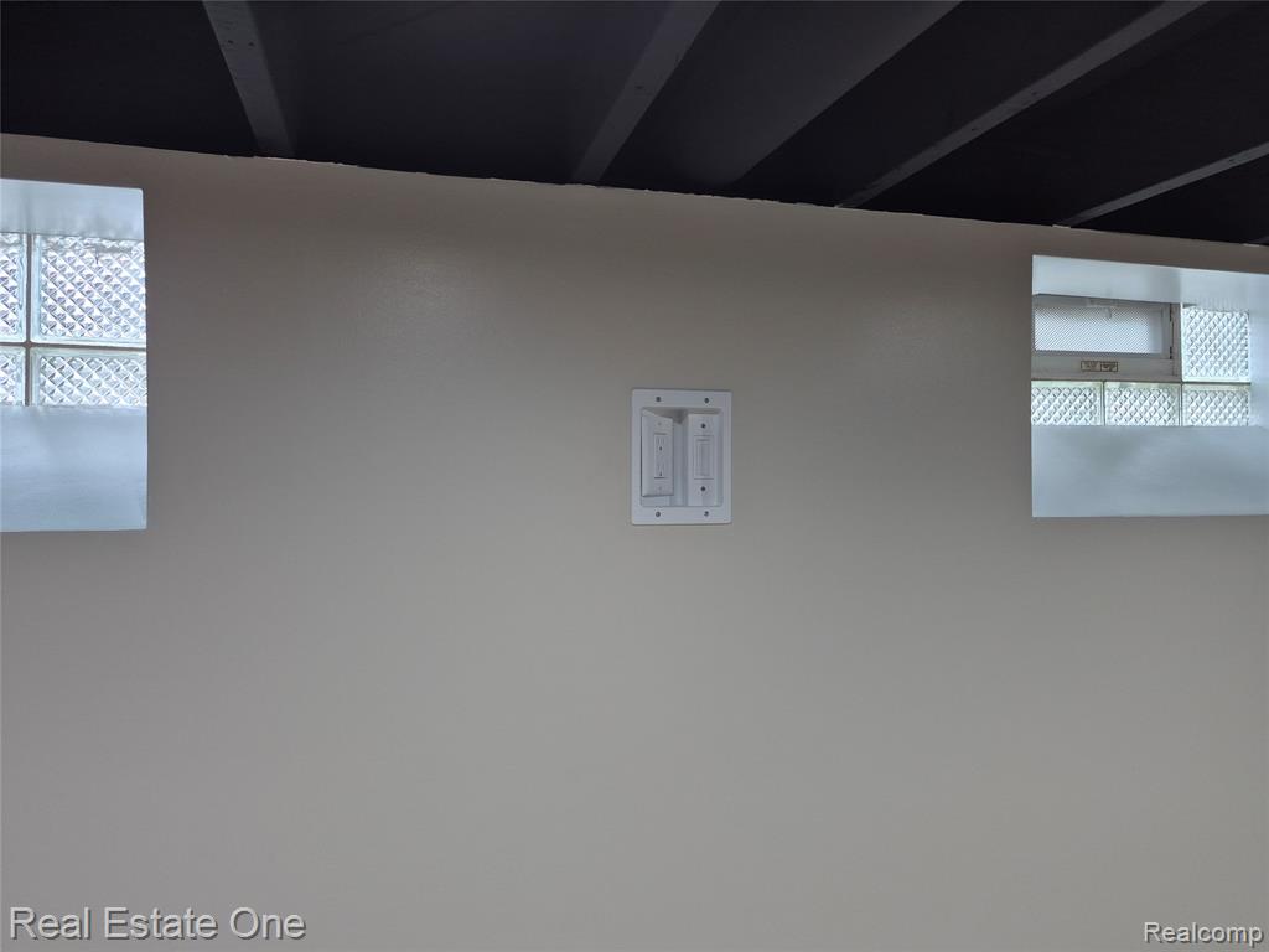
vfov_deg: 58.9
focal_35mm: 23
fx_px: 843
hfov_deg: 73.9
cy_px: 476
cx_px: 634
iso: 125
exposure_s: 1/120
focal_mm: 5.4
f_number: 1.8
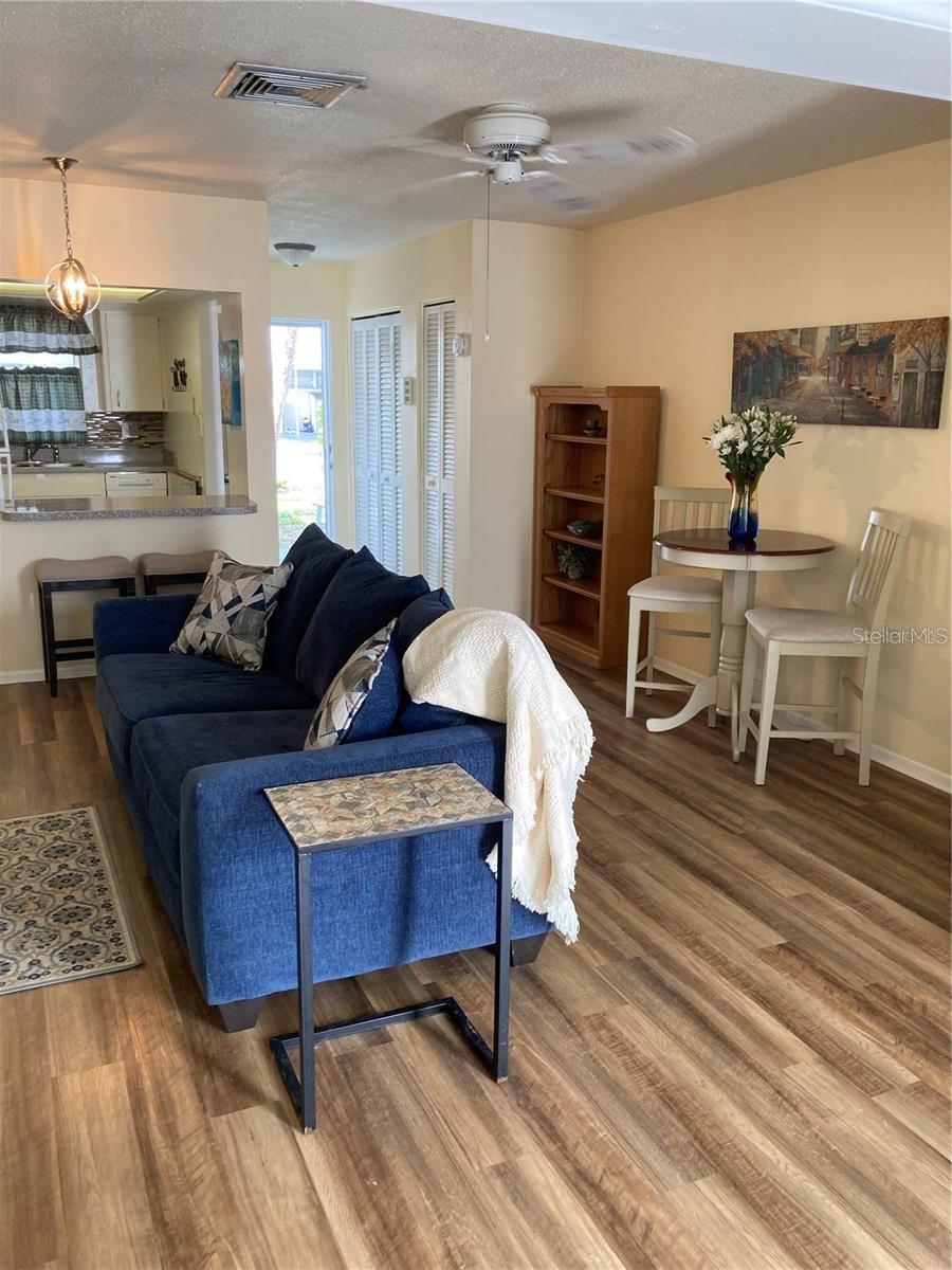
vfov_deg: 63.4
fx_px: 1027
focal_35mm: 28
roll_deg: -1.5
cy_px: 635
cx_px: 476
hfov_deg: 49.7
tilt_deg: -13.3
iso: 64
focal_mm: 3.99
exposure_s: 1/60
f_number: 1.8
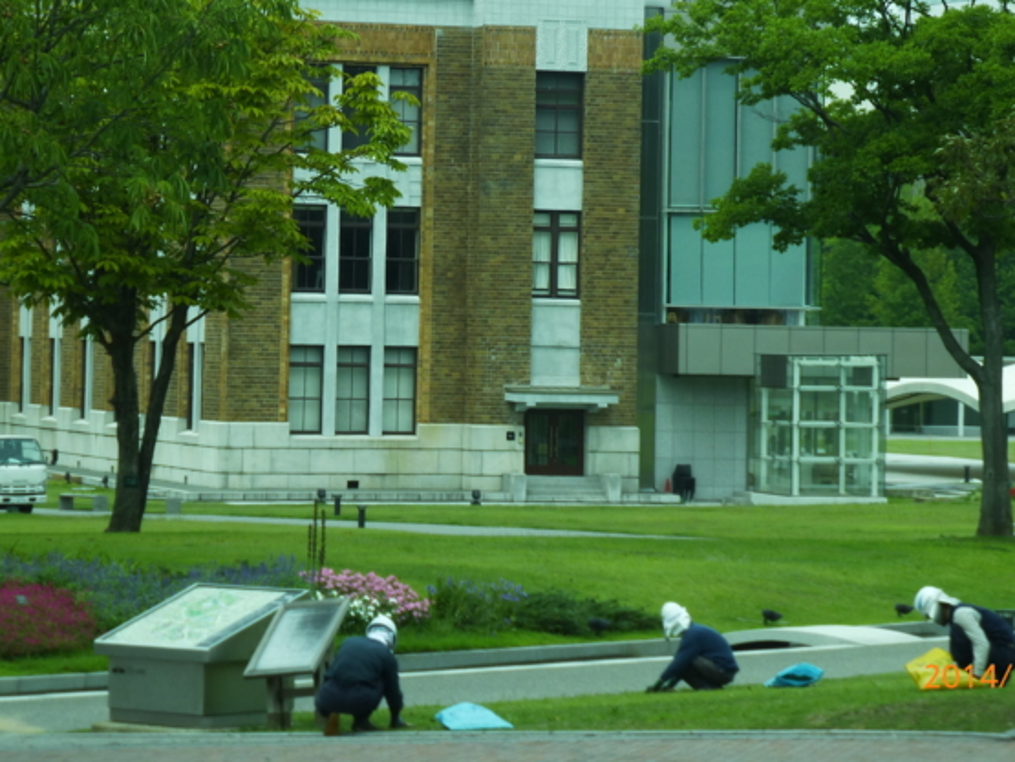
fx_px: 4606
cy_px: 238
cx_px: 455
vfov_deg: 9.5
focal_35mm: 157
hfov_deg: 12.6
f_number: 5.3
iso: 100
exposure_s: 1/160
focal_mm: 19.4
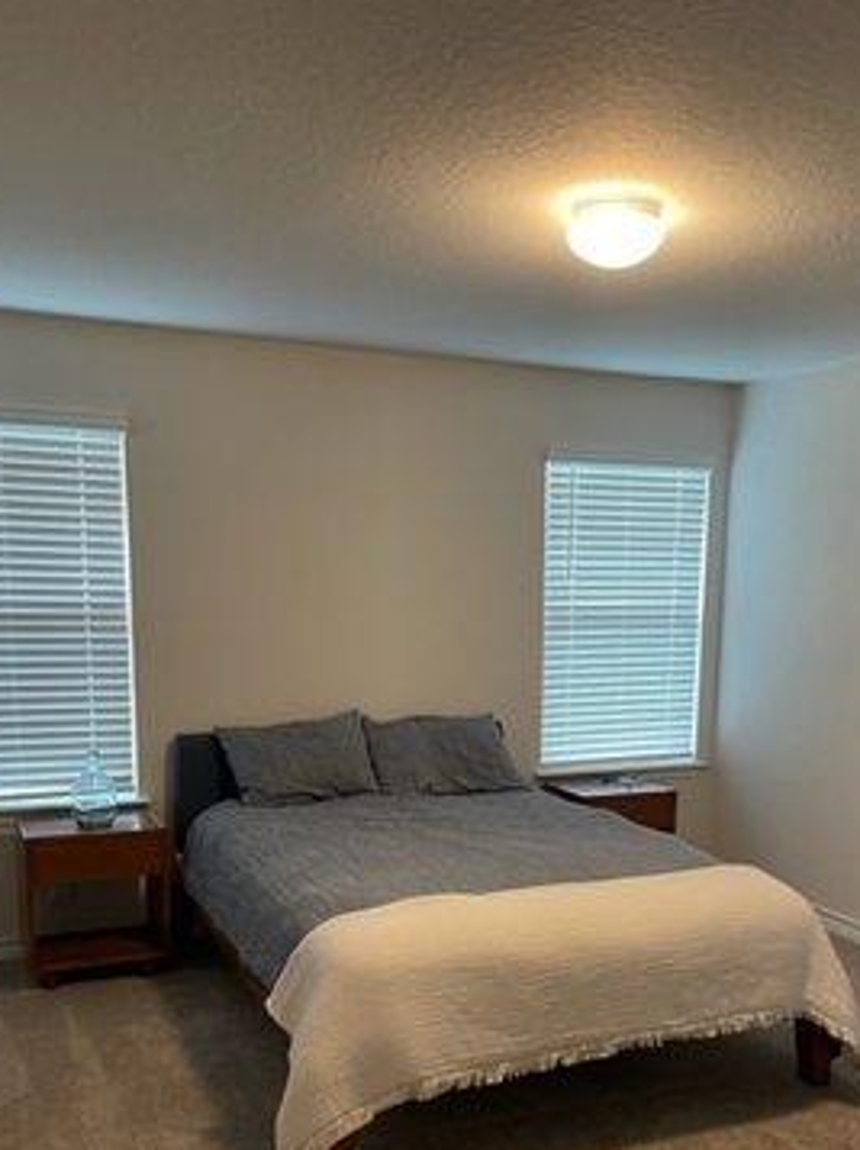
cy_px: 751
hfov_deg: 40.6
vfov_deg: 51.8
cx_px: 480
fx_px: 1161
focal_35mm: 35
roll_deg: -0.1
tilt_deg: -11.1
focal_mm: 4.2
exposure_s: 1/60
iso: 160
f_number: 1.6
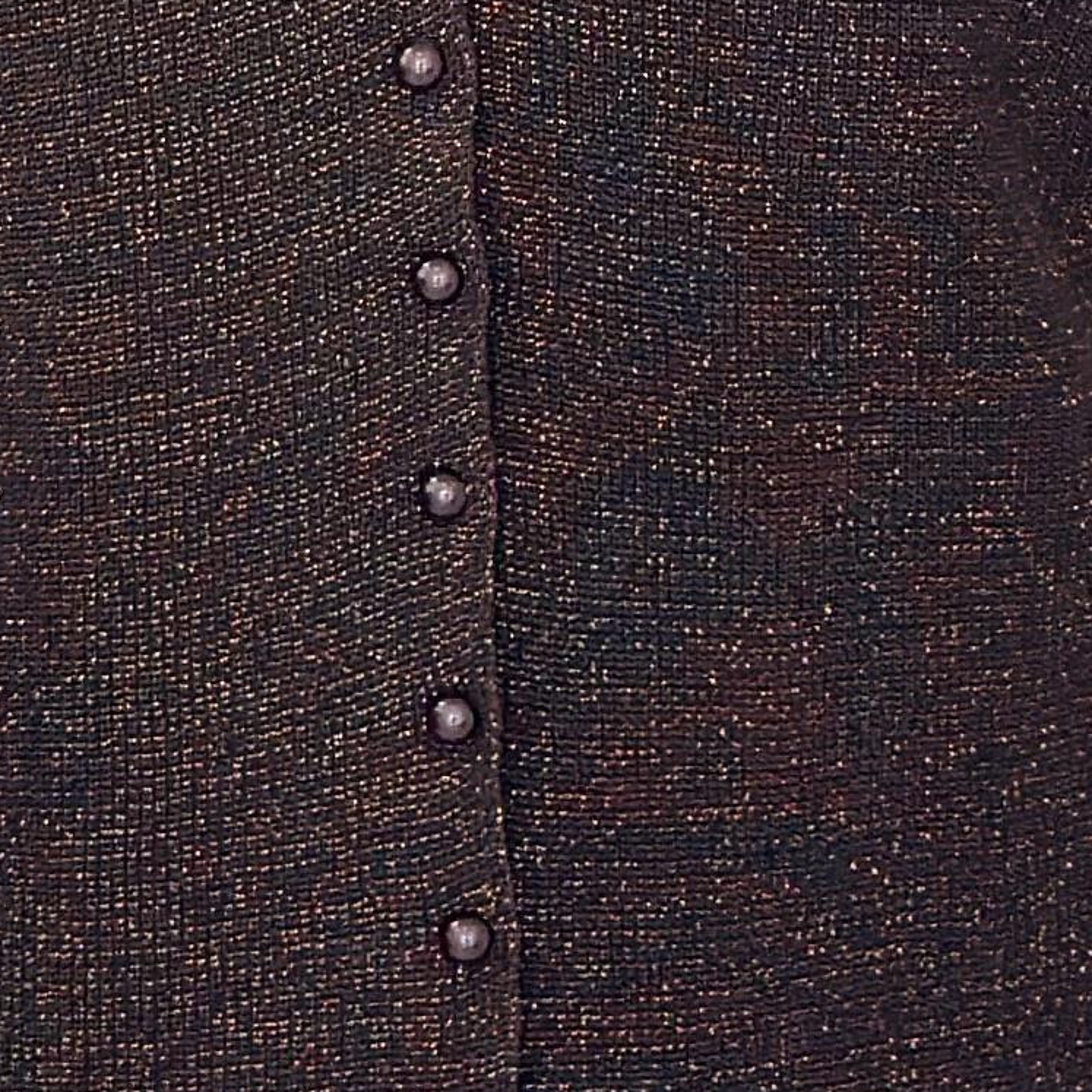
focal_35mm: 229
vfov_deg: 7.5
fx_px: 8173
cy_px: -623
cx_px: 450
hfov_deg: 7.6
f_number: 1.78
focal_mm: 6.86
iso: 64
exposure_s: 1/144
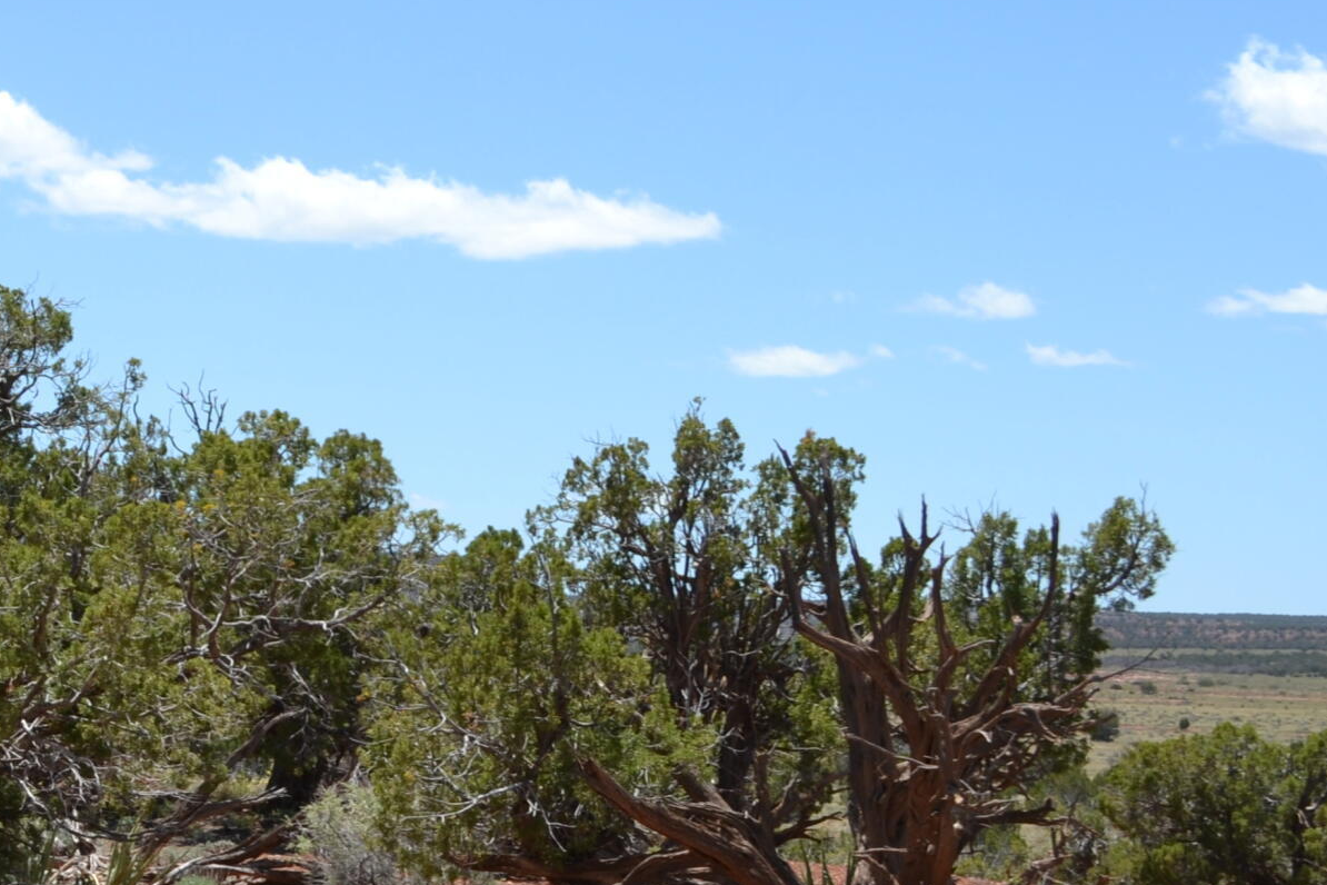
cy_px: 766
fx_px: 3612
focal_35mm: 98
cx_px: -315
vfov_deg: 13.9
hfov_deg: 19.5
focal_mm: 26
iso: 100
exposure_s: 1/200
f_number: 9
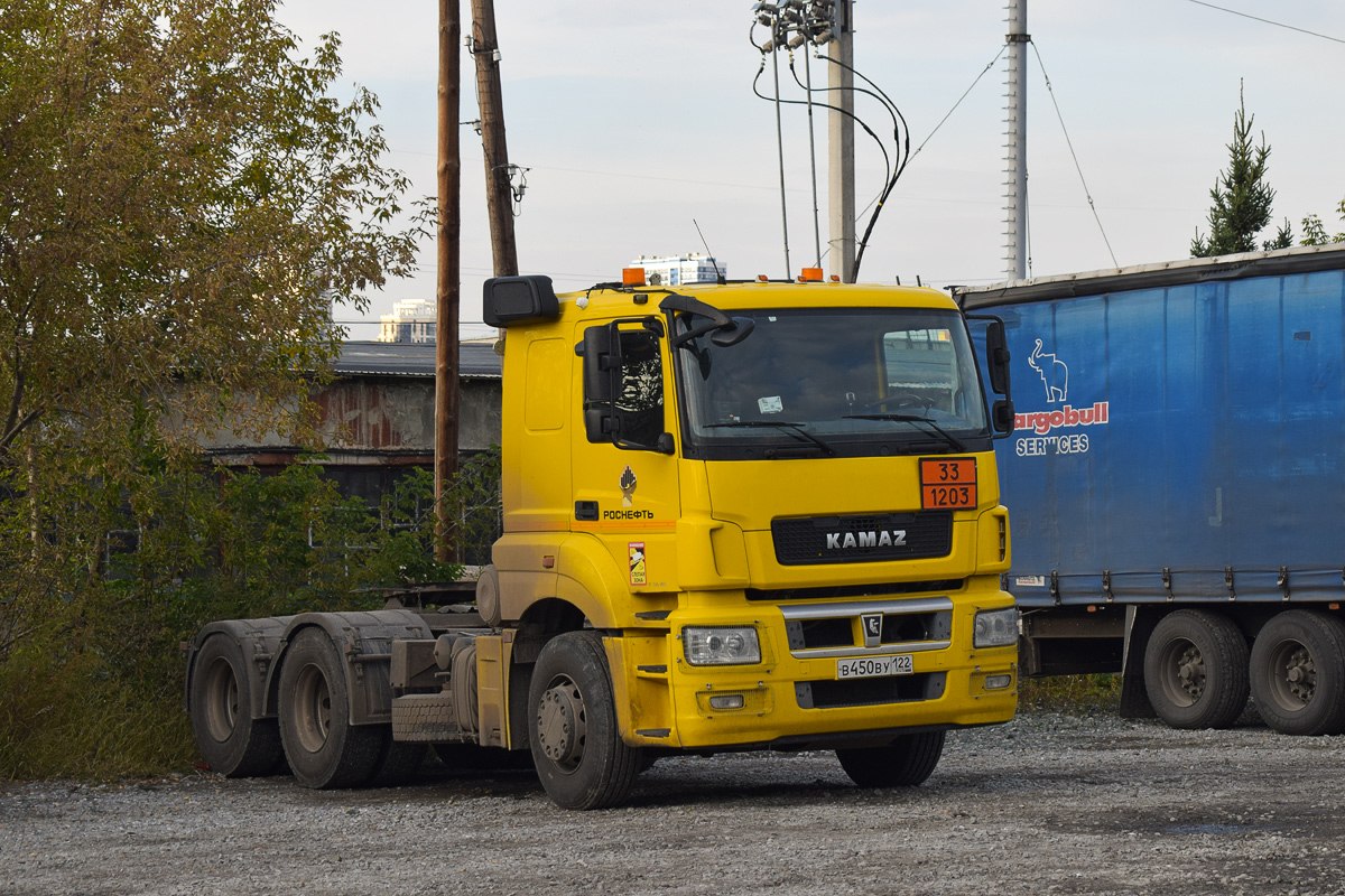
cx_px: 672
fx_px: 3082
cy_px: 448
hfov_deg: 24.6
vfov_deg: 16.6
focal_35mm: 82
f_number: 6.3
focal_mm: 55
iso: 200
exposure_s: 1/250
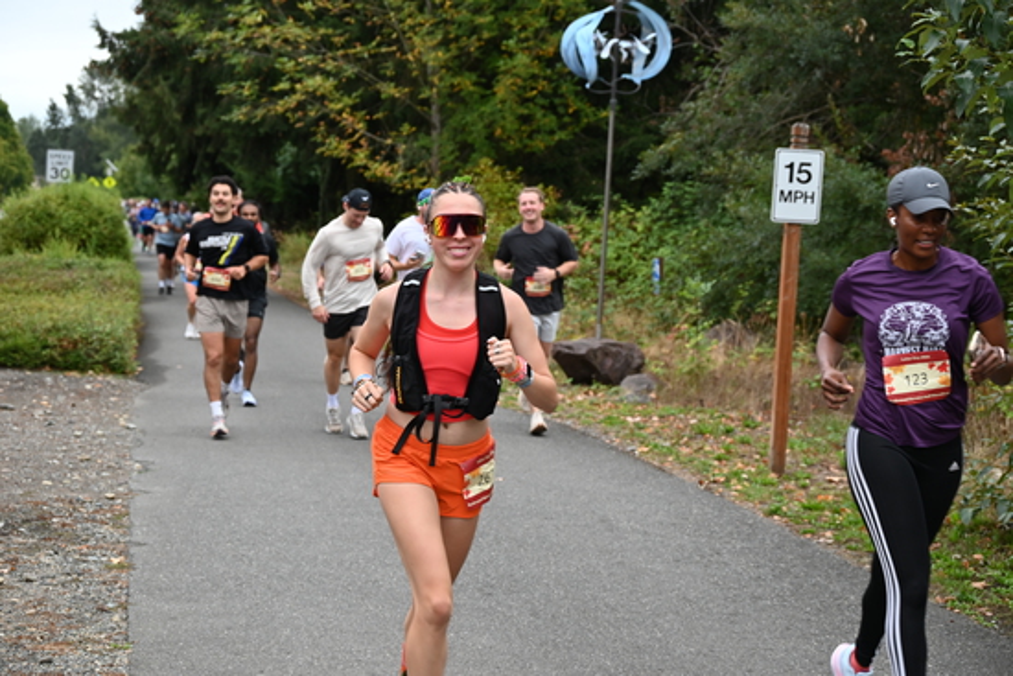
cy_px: 338
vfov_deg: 19.5
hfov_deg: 28.8
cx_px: 506
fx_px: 1970
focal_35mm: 70
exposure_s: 1/125
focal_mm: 70
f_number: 6
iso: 560
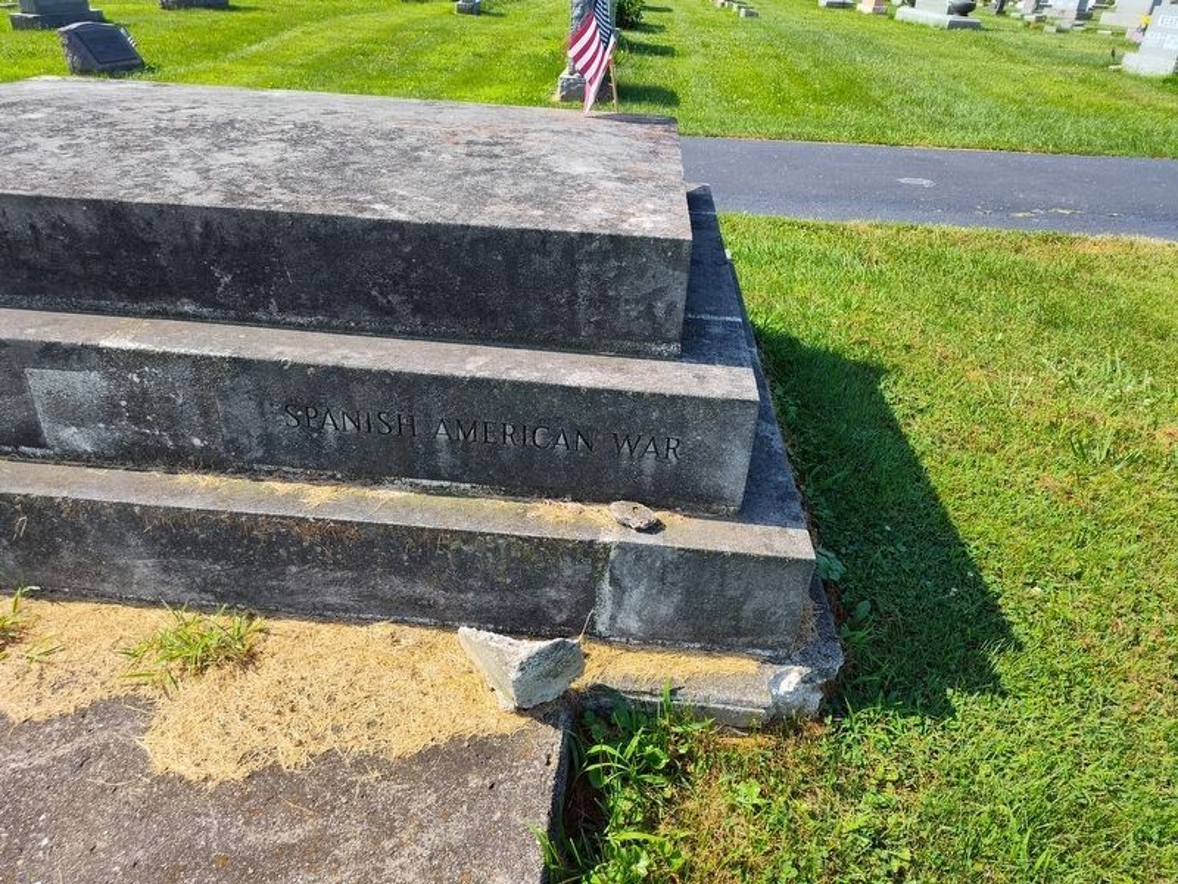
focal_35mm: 23
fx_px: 783
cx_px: 589
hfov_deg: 73.9
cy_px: 442
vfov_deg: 58.9
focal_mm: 5.56
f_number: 1.8
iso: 100
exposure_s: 1/810
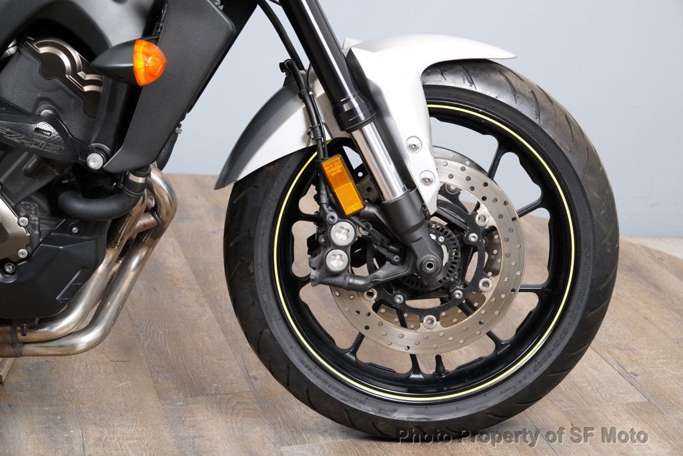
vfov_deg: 15.4
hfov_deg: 22.9
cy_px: 228
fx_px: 1689
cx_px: 342
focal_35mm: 89
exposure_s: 1/60
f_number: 9
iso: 5000
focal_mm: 89
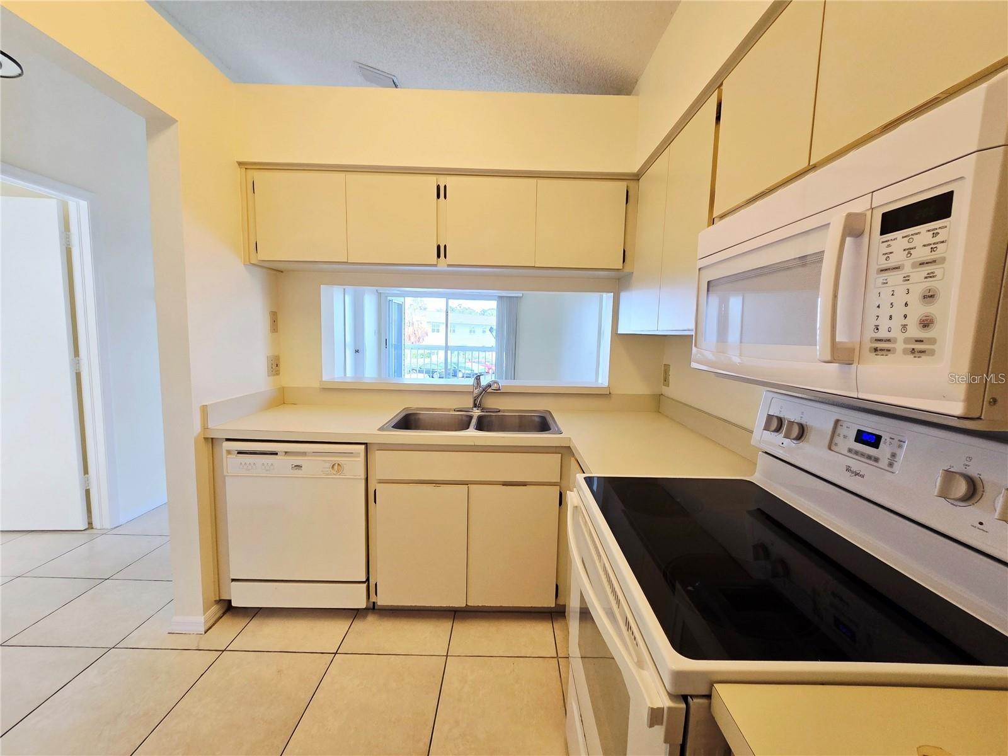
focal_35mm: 13
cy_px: 378
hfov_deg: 106.2
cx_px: 504
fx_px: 379
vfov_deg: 89.9
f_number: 2.2
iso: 64
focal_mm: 2.2
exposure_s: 1/60.2
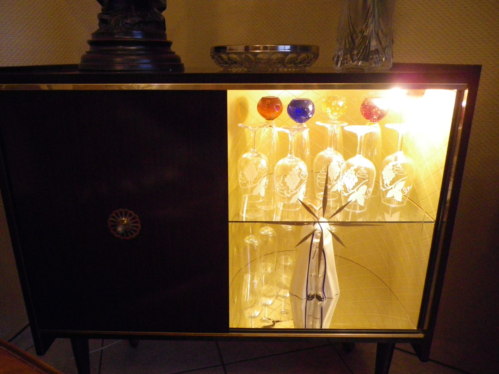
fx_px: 418
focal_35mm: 29
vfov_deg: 48.2
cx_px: 241
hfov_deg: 61.6
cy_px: 193
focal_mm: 4.9
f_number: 2.6
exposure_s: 1/60
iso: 640
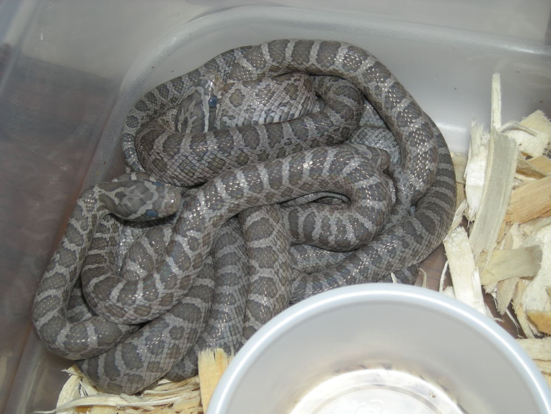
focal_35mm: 76
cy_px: 207
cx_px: 276
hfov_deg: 25.7
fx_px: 1210
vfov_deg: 19.4
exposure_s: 1/60
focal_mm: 12.3
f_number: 7.8
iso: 50
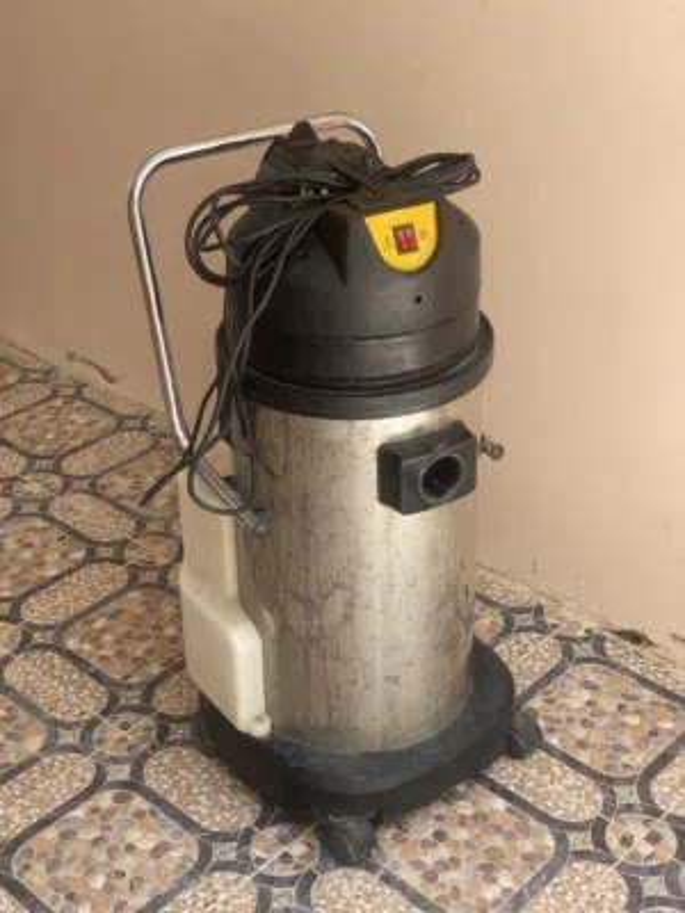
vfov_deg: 36.8
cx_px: 342
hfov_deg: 28.0
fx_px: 1372
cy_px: 456
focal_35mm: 52
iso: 40
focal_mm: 6
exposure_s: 1/122
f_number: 2
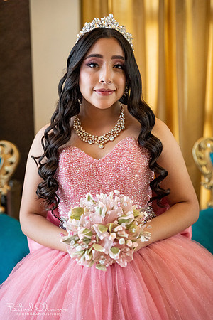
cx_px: 106
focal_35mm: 55
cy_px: 160
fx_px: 488
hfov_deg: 24.6
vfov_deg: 36.2
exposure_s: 1/400
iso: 4000
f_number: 3.2
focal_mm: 55
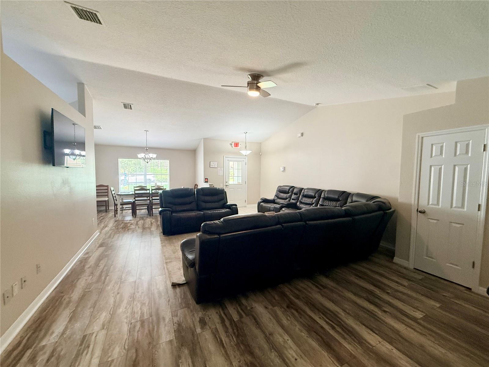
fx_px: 198
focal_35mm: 14
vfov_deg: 85.7
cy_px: 184
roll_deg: -0.5
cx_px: 244
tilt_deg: -3.2
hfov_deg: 102.1
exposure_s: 1/120
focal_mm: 2.22
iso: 320
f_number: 2.2
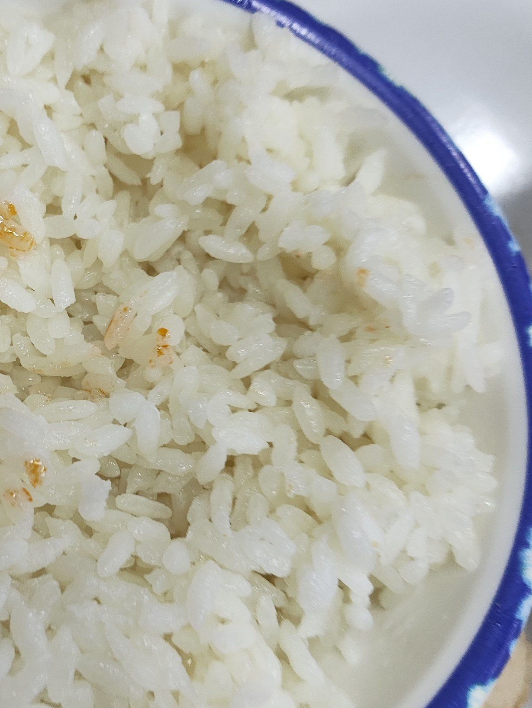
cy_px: 394
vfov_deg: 46.7
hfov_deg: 35.1
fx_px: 819
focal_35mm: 40
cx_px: 125
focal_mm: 4.68
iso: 146
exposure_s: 1/50
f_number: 1.8
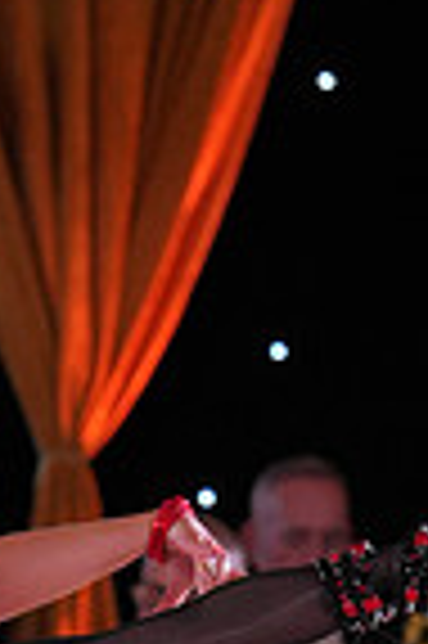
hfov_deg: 2.7
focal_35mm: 499
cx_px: -246
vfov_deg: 4.1
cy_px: 1166
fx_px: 8920
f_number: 4
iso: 1250
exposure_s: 1/400
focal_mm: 123
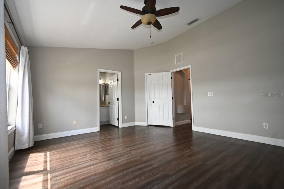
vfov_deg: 77.3
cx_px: 142
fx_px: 118
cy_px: 94
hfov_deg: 100.4
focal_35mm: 15
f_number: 4.5
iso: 800
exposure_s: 1/125
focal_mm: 10
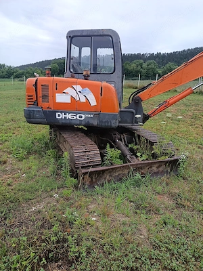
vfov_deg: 71.6
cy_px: 136
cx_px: 102
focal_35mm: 24
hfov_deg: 56.8
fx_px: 188
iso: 539
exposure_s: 1/900
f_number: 1.75
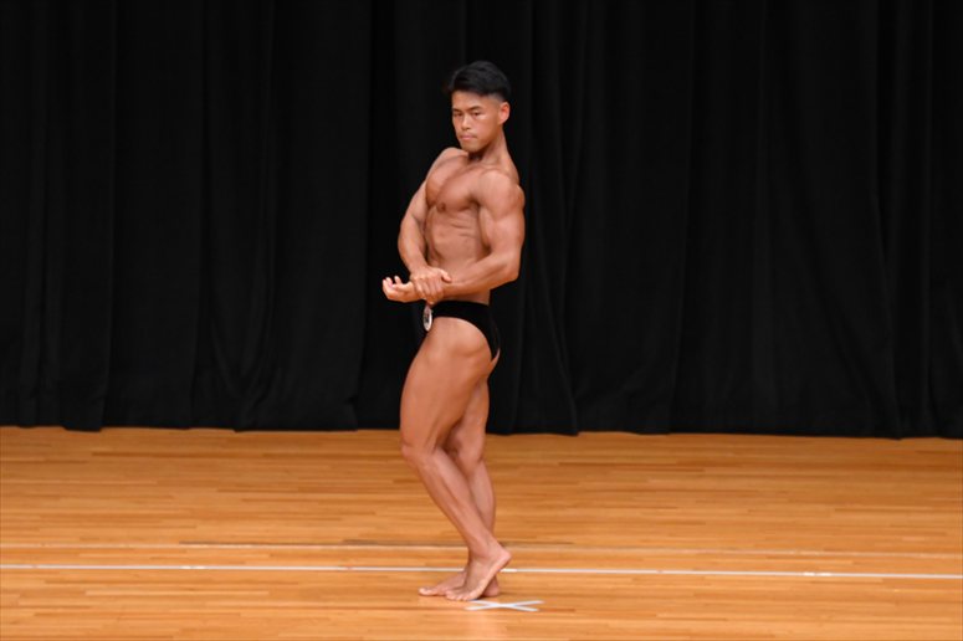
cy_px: 320
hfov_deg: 7.6
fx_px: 7219
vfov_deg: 5.1
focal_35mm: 270
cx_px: 482
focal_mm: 180
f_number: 5.6
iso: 3200
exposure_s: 1/400
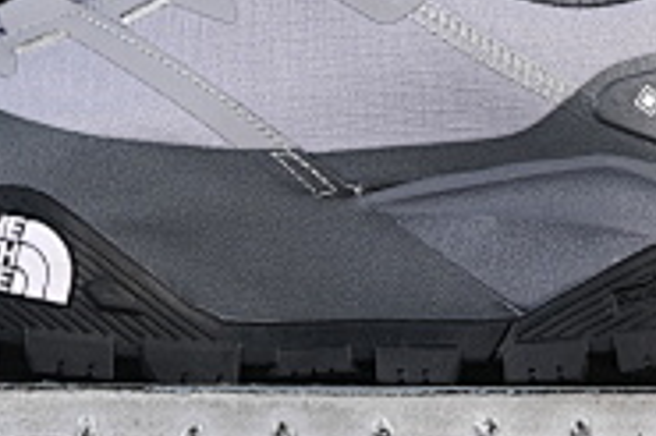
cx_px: 223
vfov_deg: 6.7
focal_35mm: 203
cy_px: 19
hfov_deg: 10.1
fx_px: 3696
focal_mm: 50
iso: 160
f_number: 7.1
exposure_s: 1/80
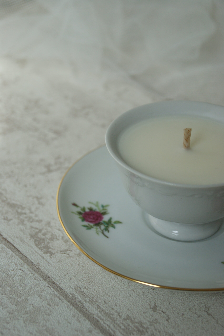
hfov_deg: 16.5
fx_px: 771
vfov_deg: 24.6
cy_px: 168
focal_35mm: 82
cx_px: 112
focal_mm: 55
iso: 250
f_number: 5.6
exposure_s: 1/100
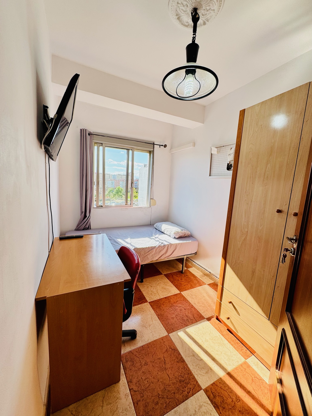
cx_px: 156
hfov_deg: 85.7
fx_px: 168
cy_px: 208
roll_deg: -3.2
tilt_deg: -8.1
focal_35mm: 14
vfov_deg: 102.1
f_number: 2.2
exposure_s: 1/403
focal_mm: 2.22
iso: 40
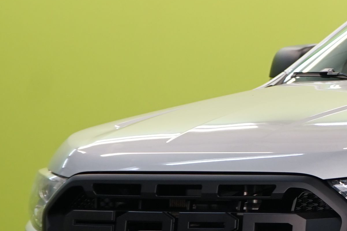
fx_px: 2930
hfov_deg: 6.6
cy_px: 167
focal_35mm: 304
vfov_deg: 4.5
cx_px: 584
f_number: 5.6
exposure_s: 1/30
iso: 400
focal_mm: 61
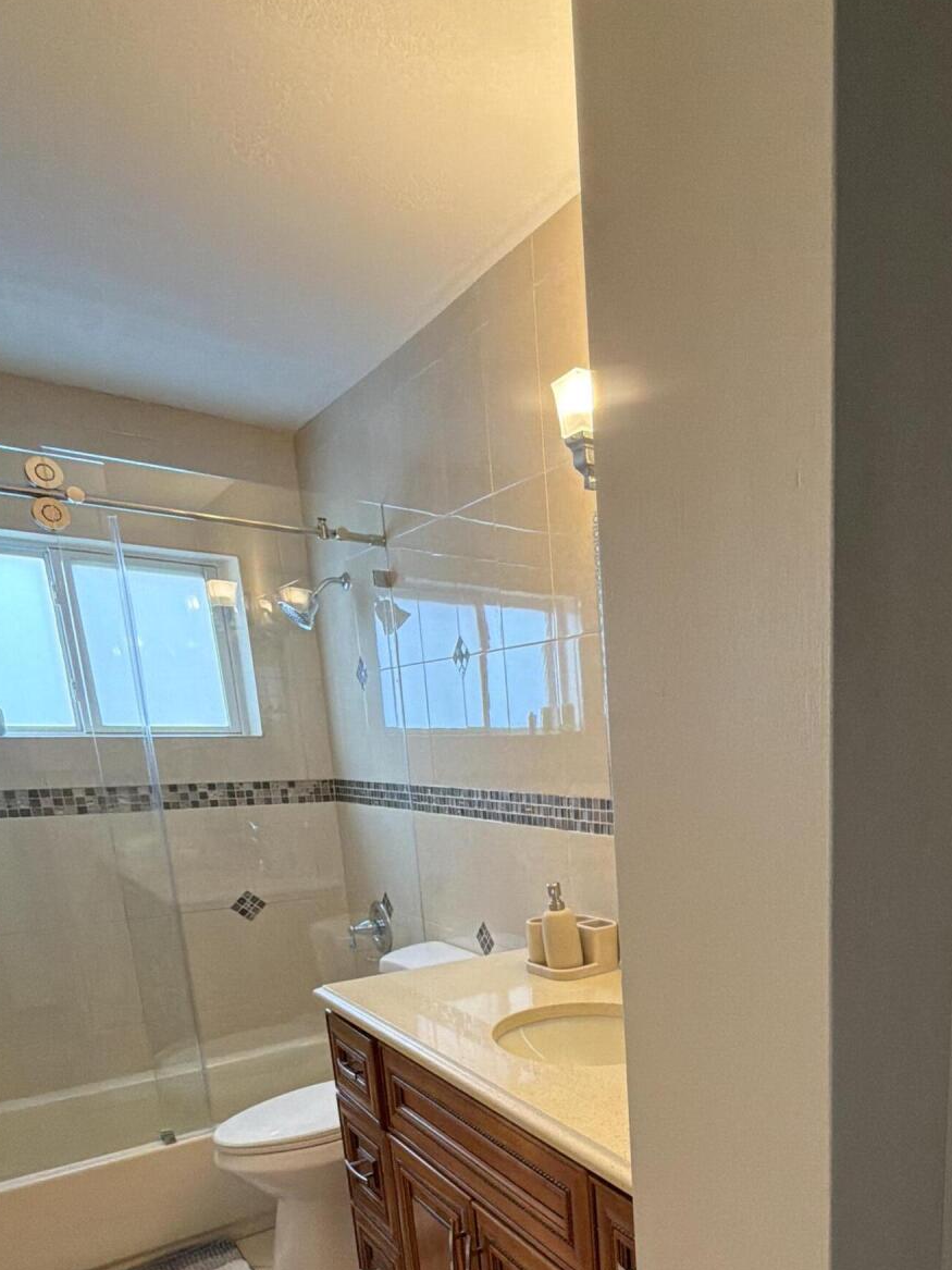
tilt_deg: -13.8
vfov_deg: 67.1
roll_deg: +0.8
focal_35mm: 24
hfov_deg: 53.0
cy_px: 952
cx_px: 766
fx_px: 880
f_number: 2.2
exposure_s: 1/60
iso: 400
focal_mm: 2.22
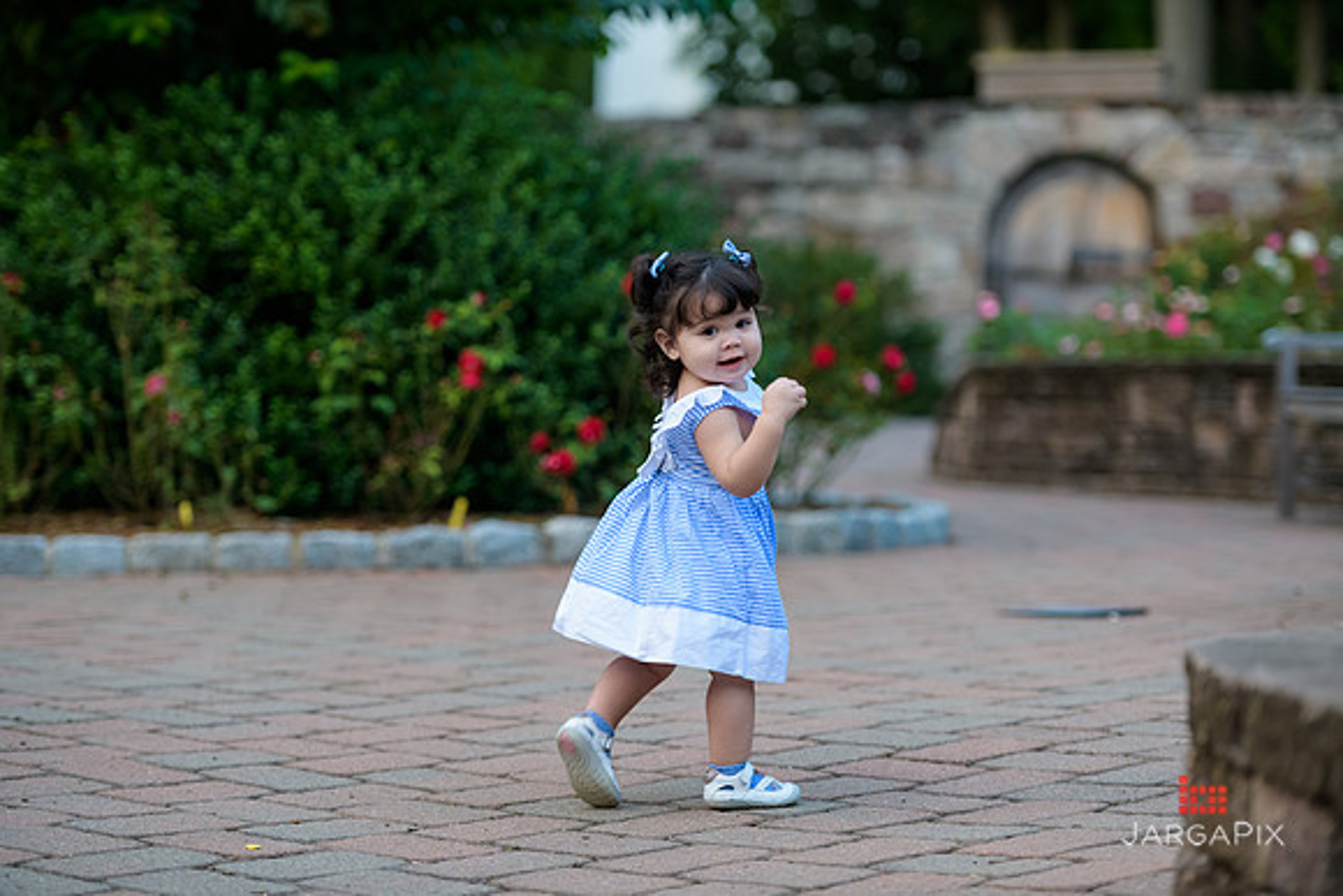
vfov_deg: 12.2
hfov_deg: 18.3
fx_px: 4179
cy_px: 448
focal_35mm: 112
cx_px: 672
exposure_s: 1/200
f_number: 3.2
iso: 800
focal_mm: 112
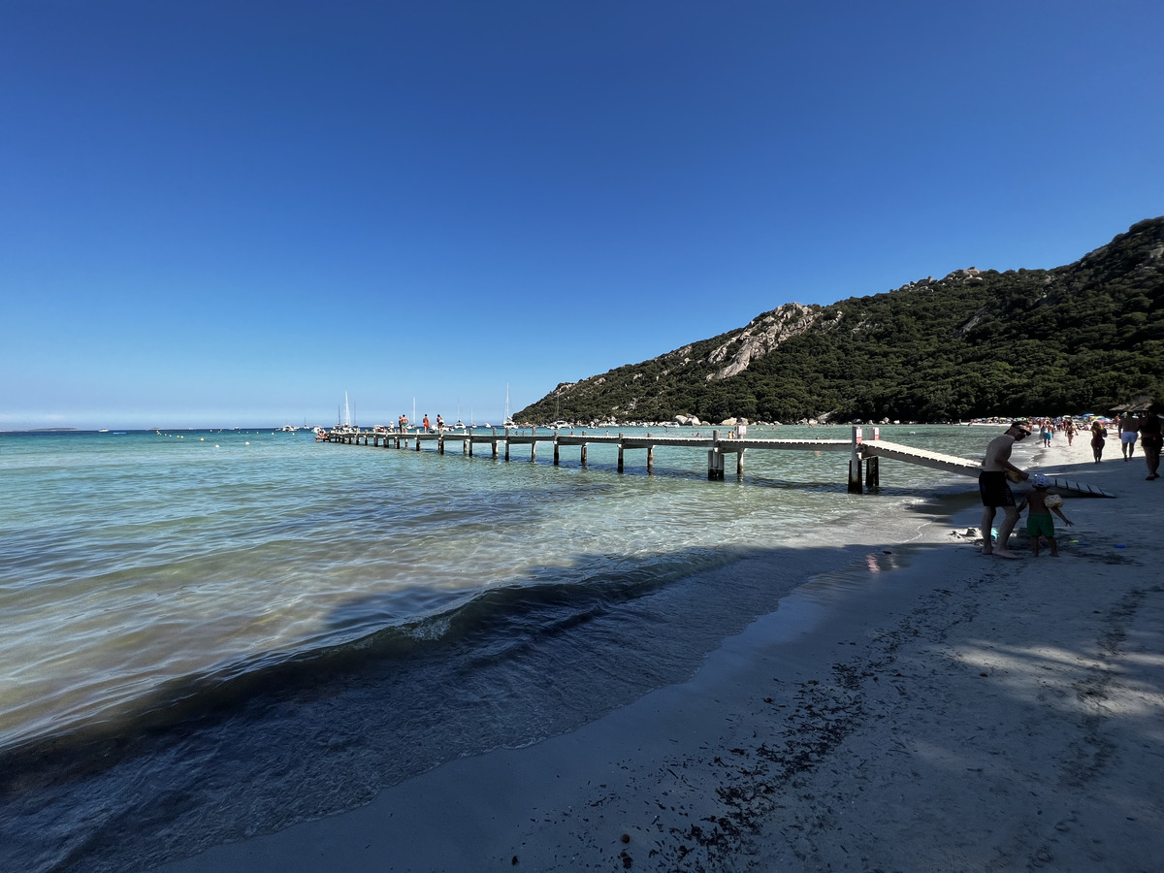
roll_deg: +0.8
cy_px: 436
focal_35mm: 13
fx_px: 437
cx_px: 582
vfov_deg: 89.9
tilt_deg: -1.7
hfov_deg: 106.2
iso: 32
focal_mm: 1.57
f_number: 1.8
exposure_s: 1/1623
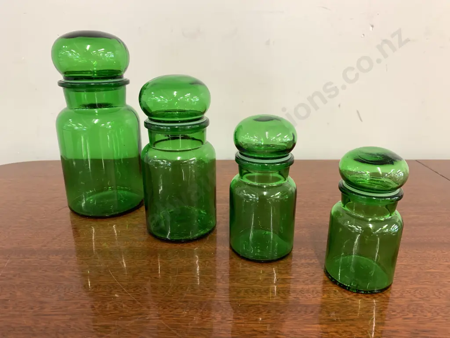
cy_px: 169
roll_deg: +0.4
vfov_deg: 53.1
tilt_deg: -20.4
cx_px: 225
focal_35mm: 26
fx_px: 338
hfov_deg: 67.3
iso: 100
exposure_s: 1/50
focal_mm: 4.25
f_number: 1.8
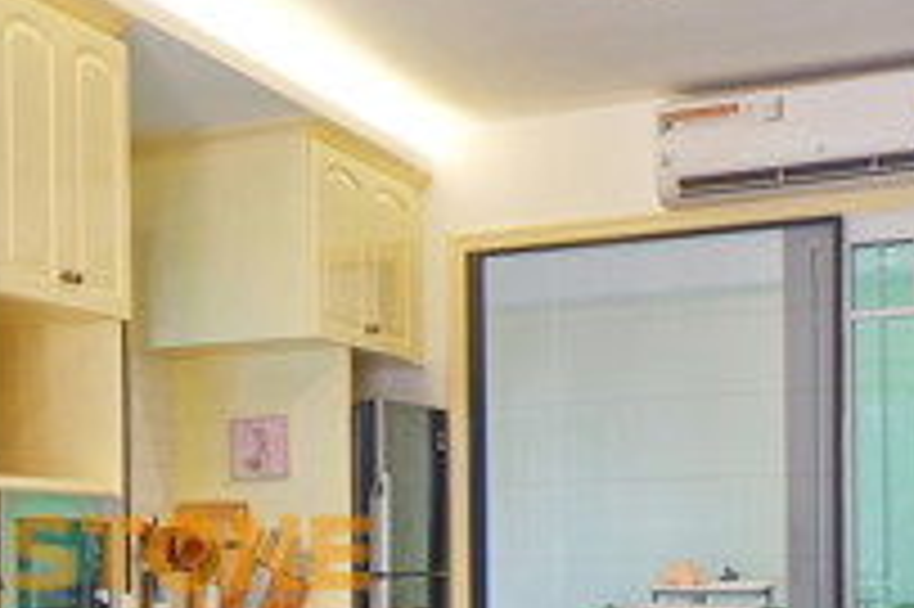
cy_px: 585
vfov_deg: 18.7
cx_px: -162
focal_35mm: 71
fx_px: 1801
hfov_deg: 25.7
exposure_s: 1/30
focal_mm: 16
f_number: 3.5
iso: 200
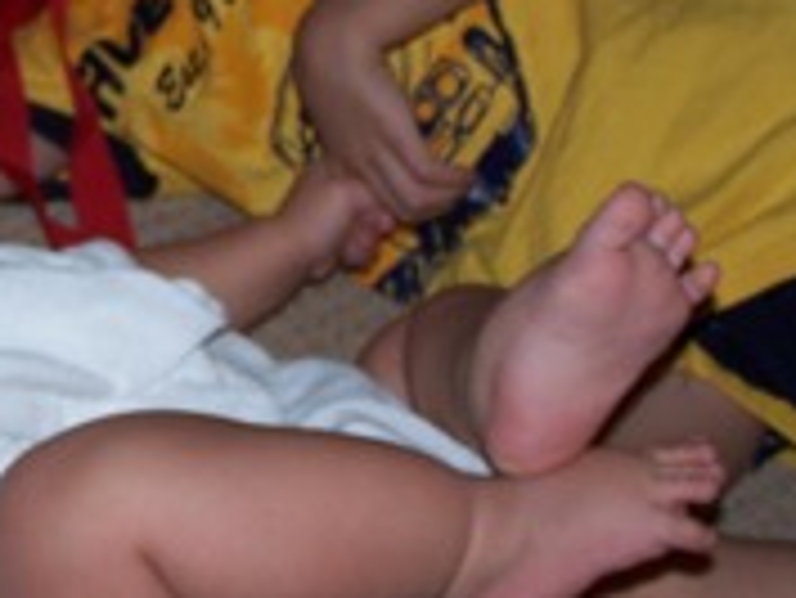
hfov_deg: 15.0
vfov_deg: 11.5
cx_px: -36
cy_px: 216
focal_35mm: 129
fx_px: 2968
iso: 80
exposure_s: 1/60
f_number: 3
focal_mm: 8.5
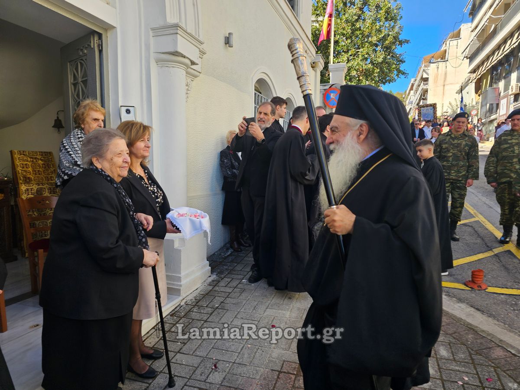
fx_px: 346
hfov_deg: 73.9
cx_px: 260
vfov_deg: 58.9
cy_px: 195
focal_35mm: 23
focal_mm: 6.3
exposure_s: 1/185
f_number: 1.7
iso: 10
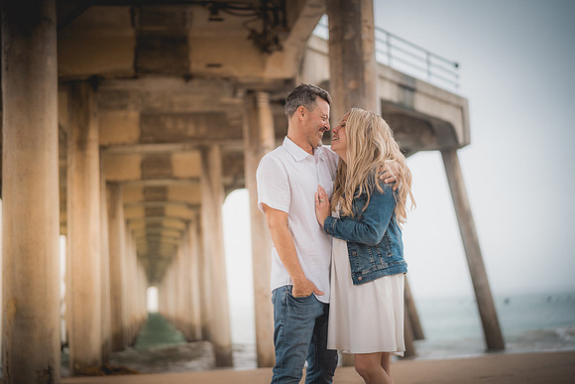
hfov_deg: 39.6
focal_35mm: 50
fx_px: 799
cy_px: 192
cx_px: 288
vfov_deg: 27.0
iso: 160
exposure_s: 1/1600
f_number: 1.4
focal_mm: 50
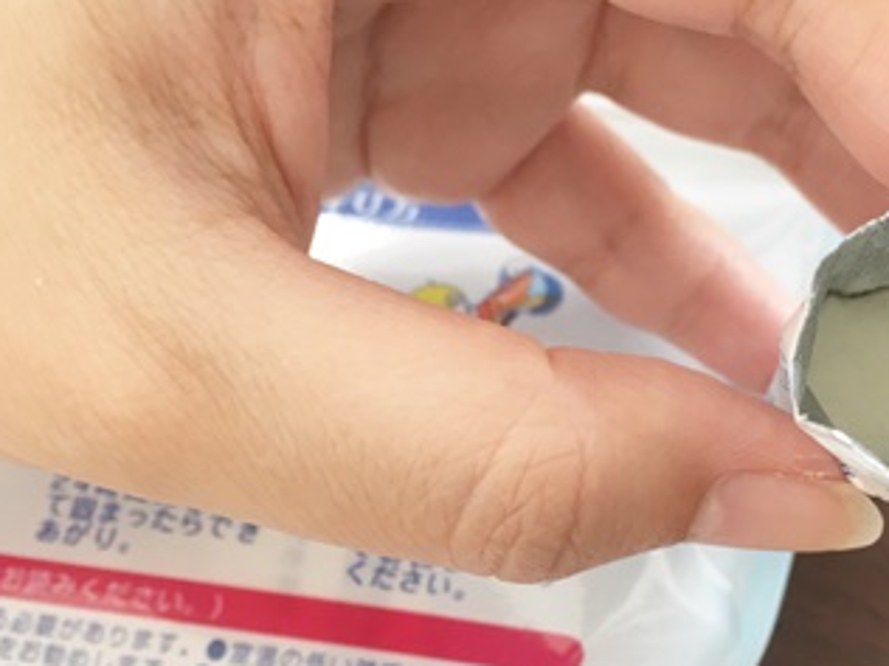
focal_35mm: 55
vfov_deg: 26.5
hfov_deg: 34.0
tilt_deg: -68.9
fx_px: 1412
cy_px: 396
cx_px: 695
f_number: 2.2
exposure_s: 1/30
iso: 50
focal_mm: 4.15
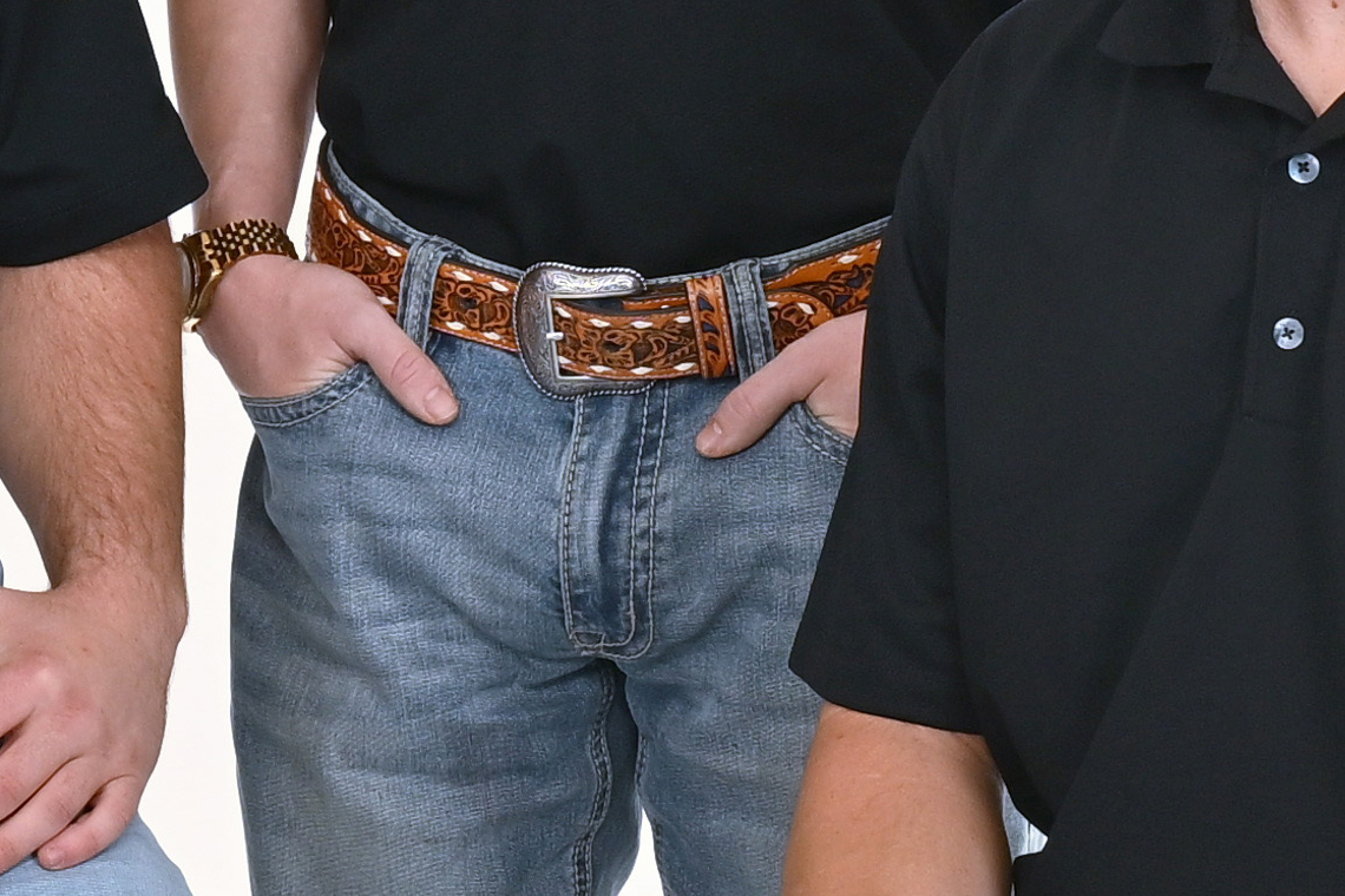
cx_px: -343
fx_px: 10012
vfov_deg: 5.1
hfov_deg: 7.6
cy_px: 618
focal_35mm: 268
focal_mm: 37
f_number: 7.1
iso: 160
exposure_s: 1/160
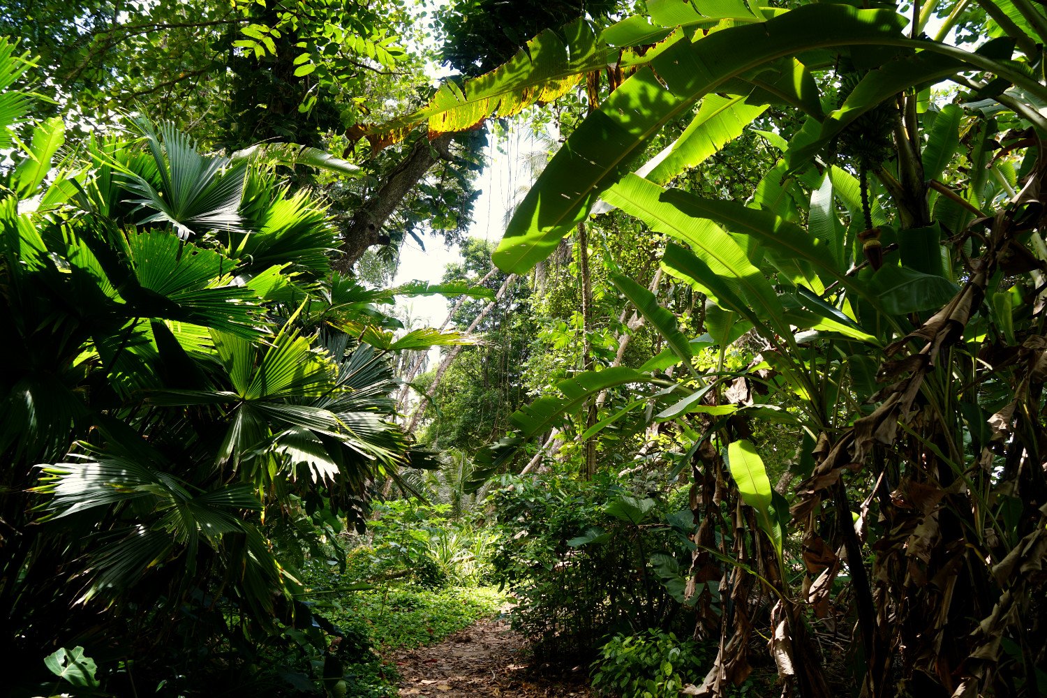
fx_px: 698
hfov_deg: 73.7
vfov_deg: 53.1
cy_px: 349
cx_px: 524
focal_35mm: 24
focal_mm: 16
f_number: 5
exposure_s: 1/60
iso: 100
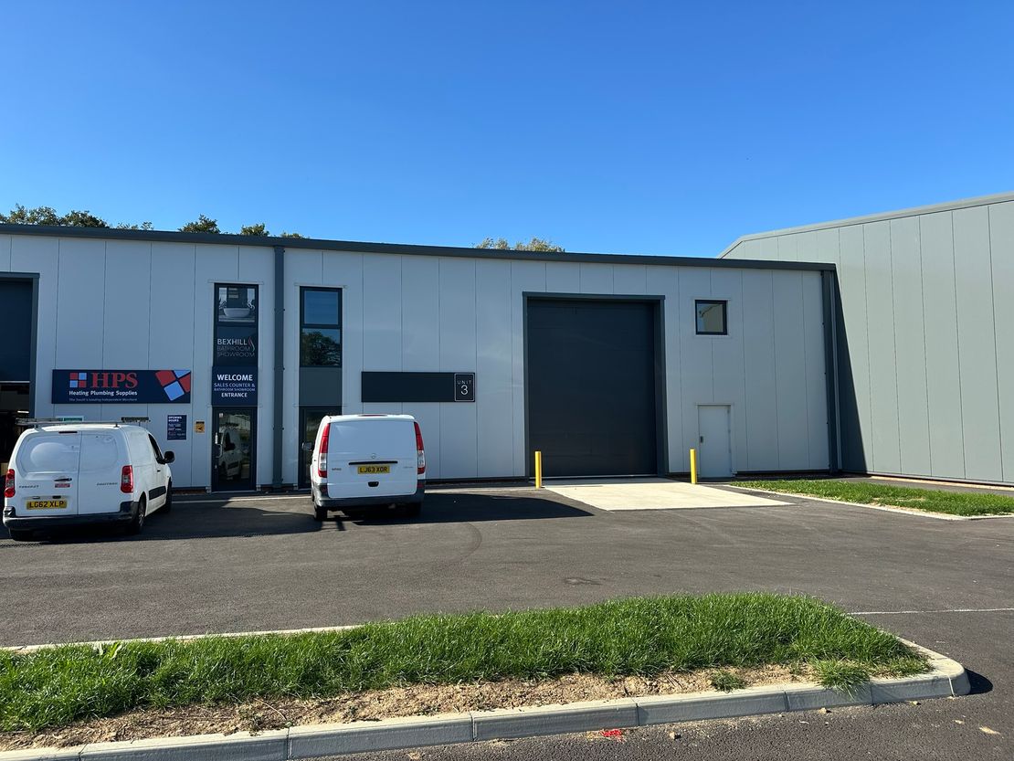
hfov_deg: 71.6
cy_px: 380
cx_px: 507
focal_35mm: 24
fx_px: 703
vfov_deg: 56.8
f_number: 1.78
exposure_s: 1/2809
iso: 80
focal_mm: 6.86
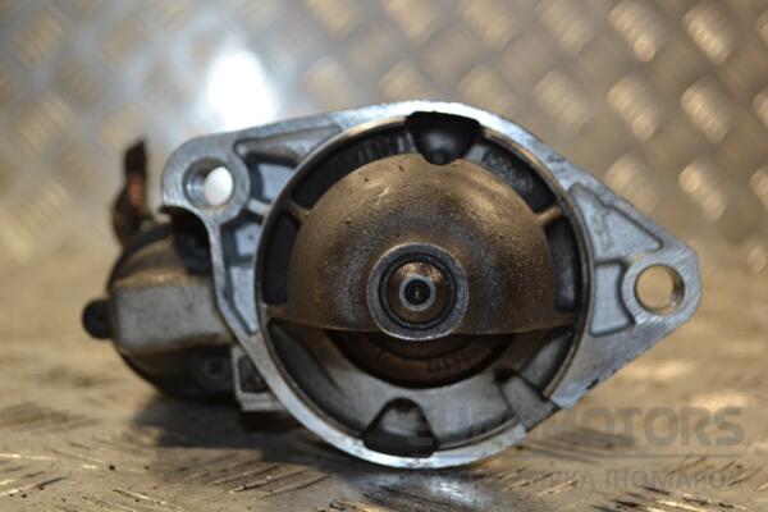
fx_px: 1120
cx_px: 384
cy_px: 256
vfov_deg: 25.8
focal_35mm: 52
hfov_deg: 37.9
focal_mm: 35
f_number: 5
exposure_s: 1/60
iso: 250
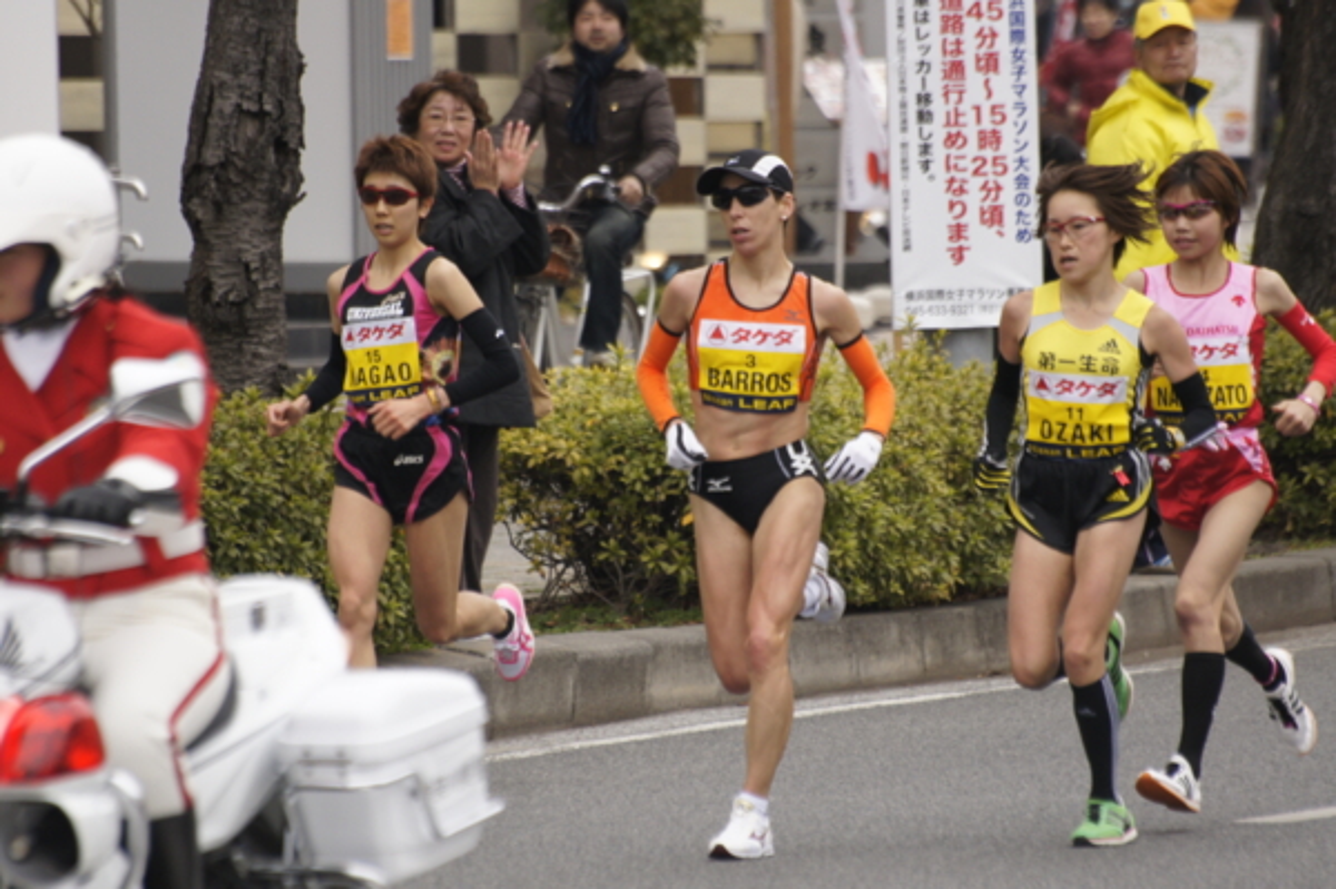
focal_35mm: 450
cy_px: 444
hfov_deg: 4.6
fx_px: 16686
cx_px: 668
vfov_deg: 3.0
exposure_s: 1/500
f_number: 5.6
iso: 500
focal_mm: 300
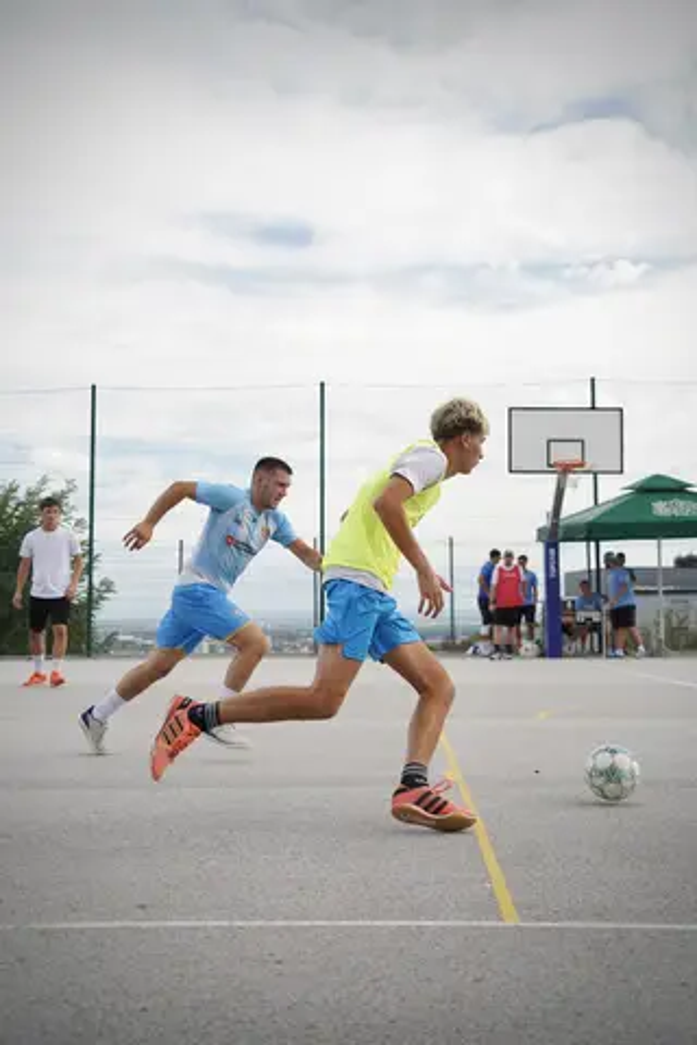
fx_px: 1191
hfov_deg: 32.6
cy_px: 522
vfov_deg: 47.4
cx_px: 348
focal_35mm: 41
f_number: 3.2
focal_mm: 41
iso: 400
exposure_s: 1/1000
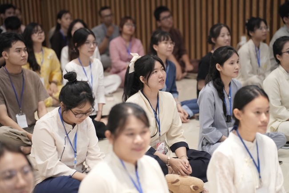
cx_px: 144
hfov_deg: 20.0
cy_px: 96
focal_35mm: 102
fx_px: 819
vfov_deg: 13.4
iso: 4000
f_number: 2.8
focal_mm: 102
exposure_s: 1/320
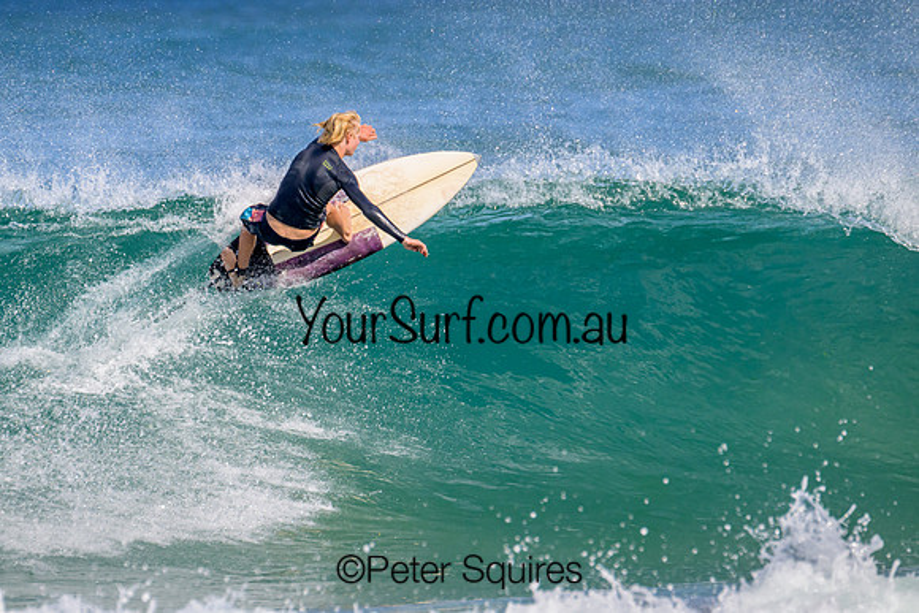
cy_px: 258
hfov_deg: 2.9
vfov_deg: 2.0
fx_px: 18011
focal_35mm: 705
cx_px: 379
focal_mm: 600
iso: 1000
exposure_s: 1/2000
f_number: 11
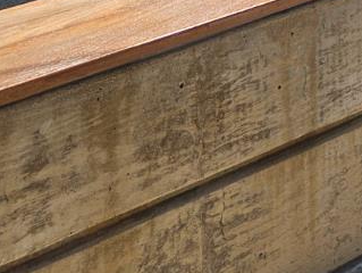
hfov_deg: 16.4
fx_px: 1131
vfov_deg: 11.9
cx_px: 558
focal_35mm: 108
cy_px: -316
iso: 25
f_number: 1.8
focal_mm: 5.4
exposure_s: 1/1372
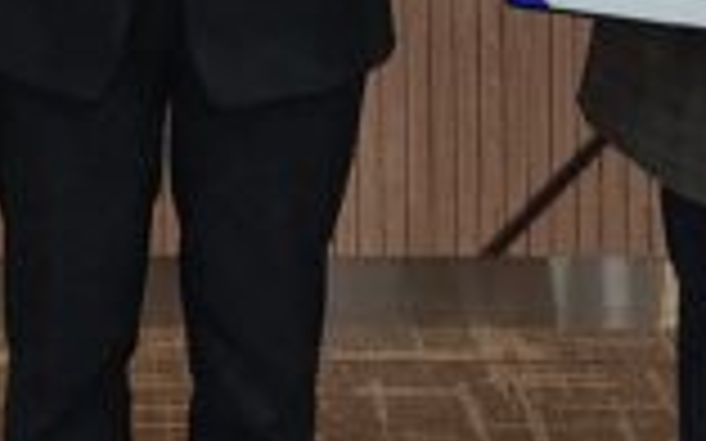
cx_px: 63
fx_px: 2289
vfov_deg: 9.0
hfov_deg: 17.3
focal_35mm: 119
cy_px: -850
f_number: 1.8
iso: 200
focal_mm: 6.4
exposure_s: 1/120
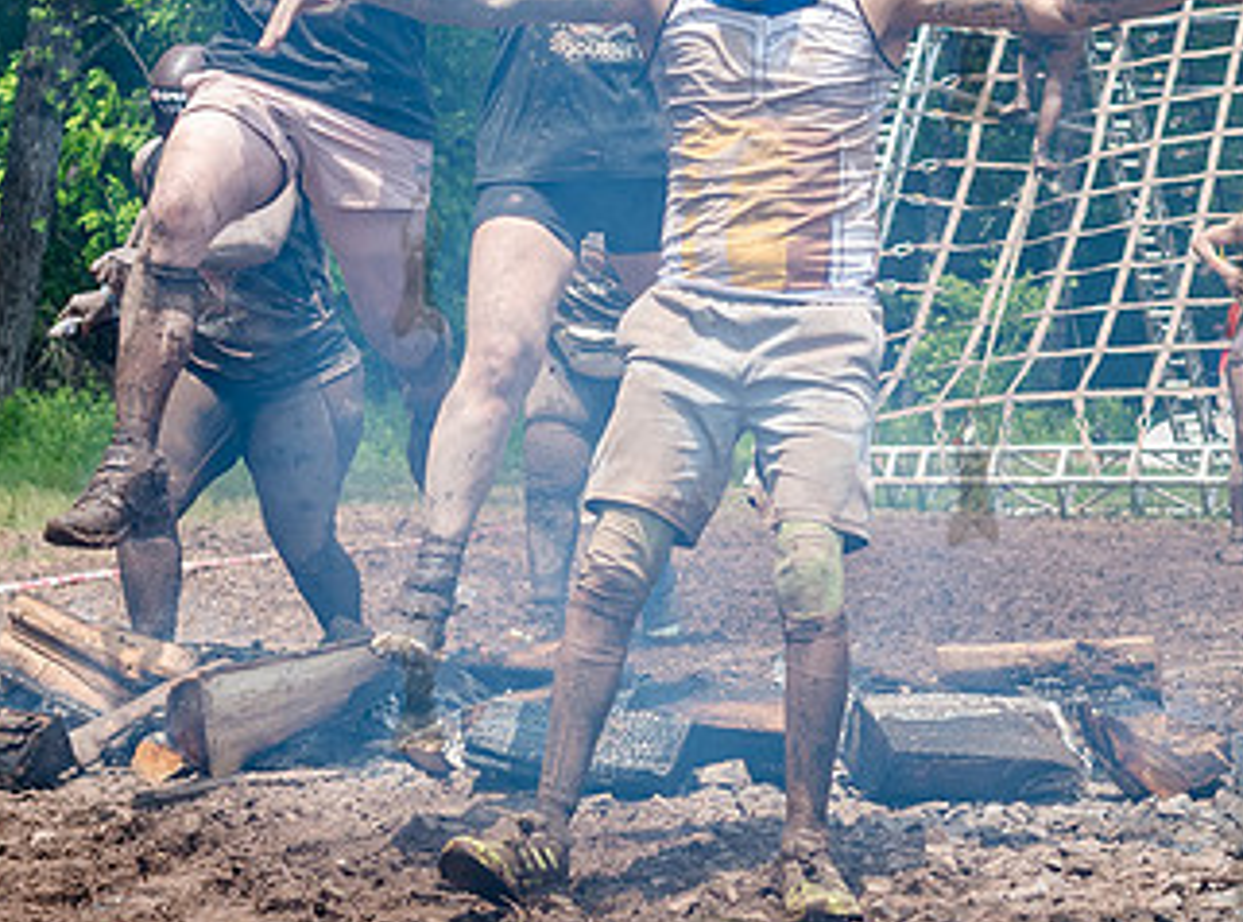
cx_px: 719
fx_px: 4113
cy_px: 351
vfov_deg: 12.8
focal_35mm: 115
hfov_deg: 17.2
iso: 250
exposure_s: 1/1250
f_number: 4
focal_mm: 35
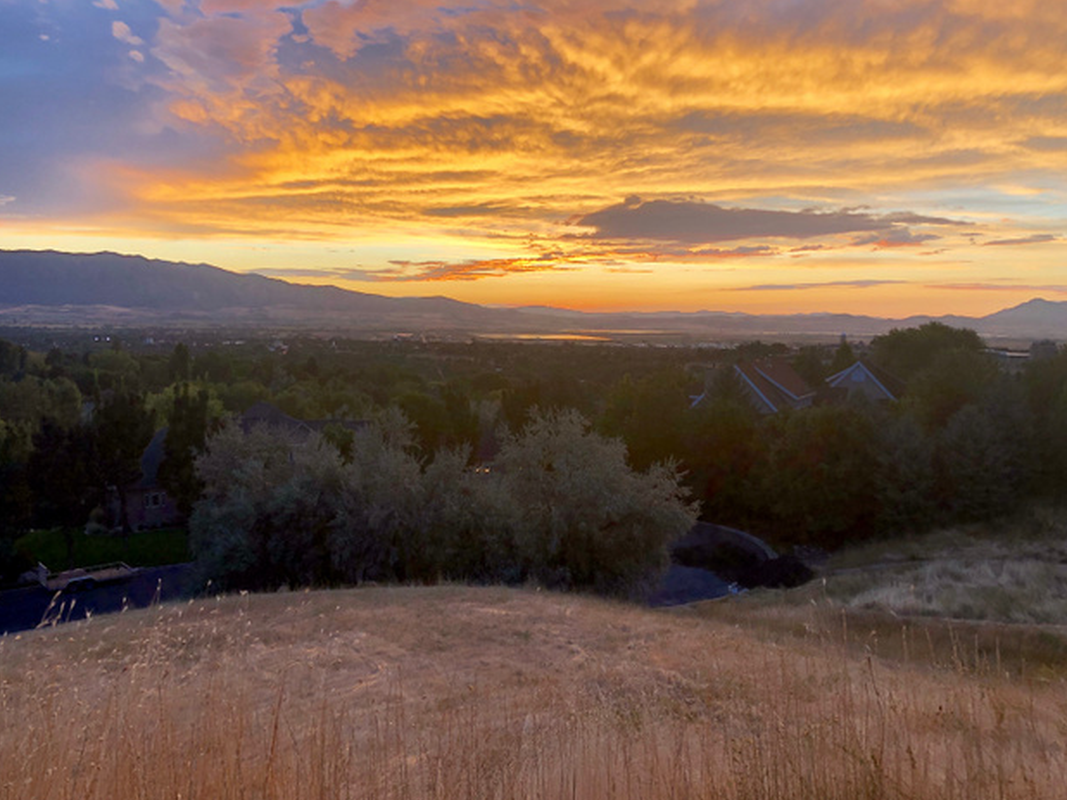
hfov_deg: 61.7
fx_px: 894
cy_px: 410
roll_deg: -1.3
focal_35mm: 29
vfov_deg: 48.2
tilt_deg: -5.0
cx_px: 542
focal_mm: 3.99
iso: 25
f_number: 1.8
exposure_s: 1/120
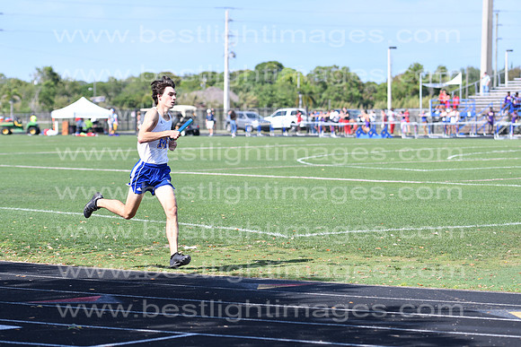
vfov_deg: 9.6
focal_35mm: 142
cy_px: 174
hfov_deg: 14.4
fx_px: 2063
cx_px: 260
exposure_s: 1/2000
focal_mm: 95
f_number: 4
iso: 200
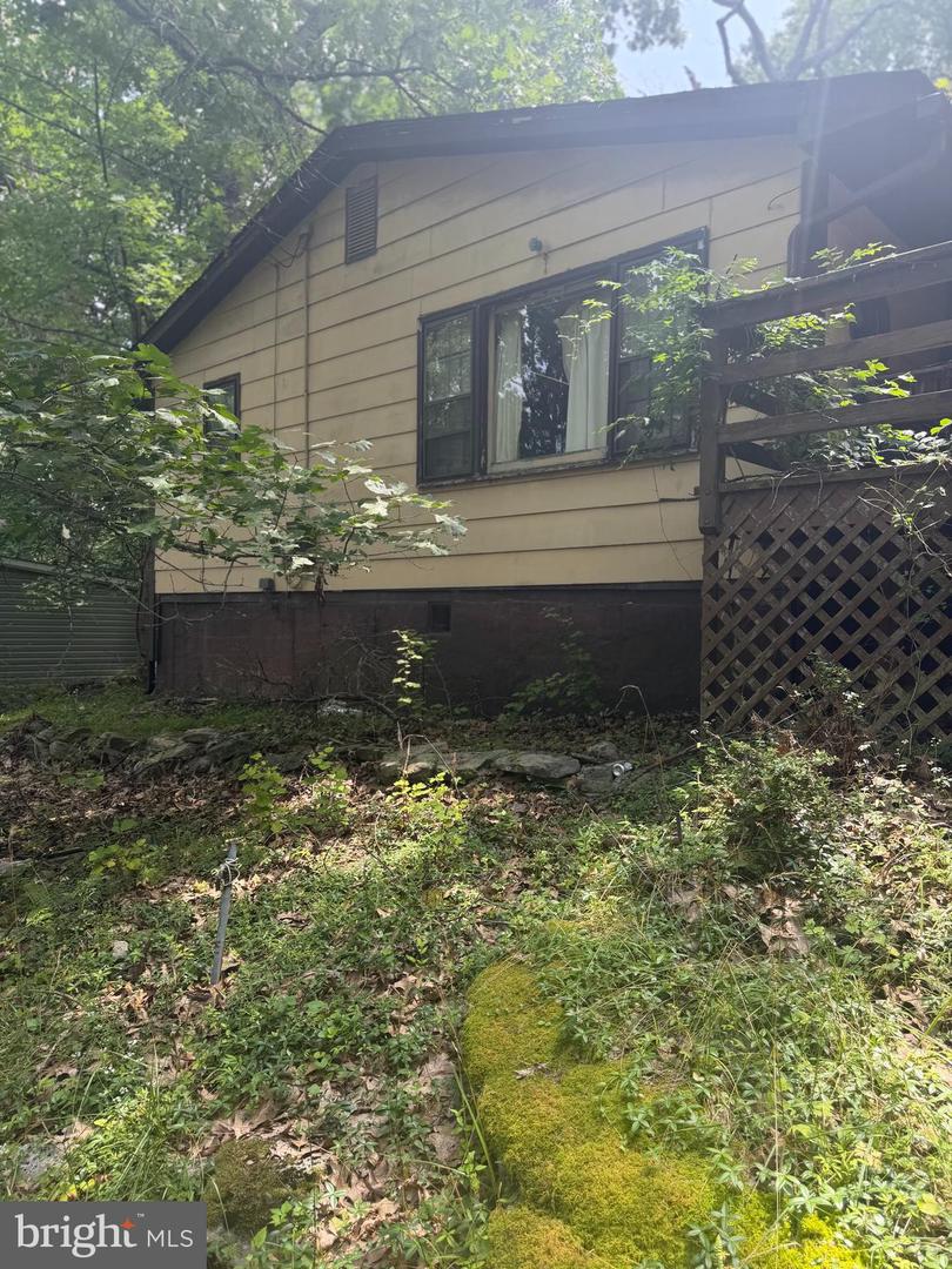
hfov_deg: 56.8
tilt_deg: -2.9
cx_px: 476
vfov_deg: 71.6
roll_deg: -1.2
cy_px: 634
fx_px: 880
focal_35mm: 24
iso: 80
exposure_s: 1/517
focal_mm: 6.76
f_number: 1.78
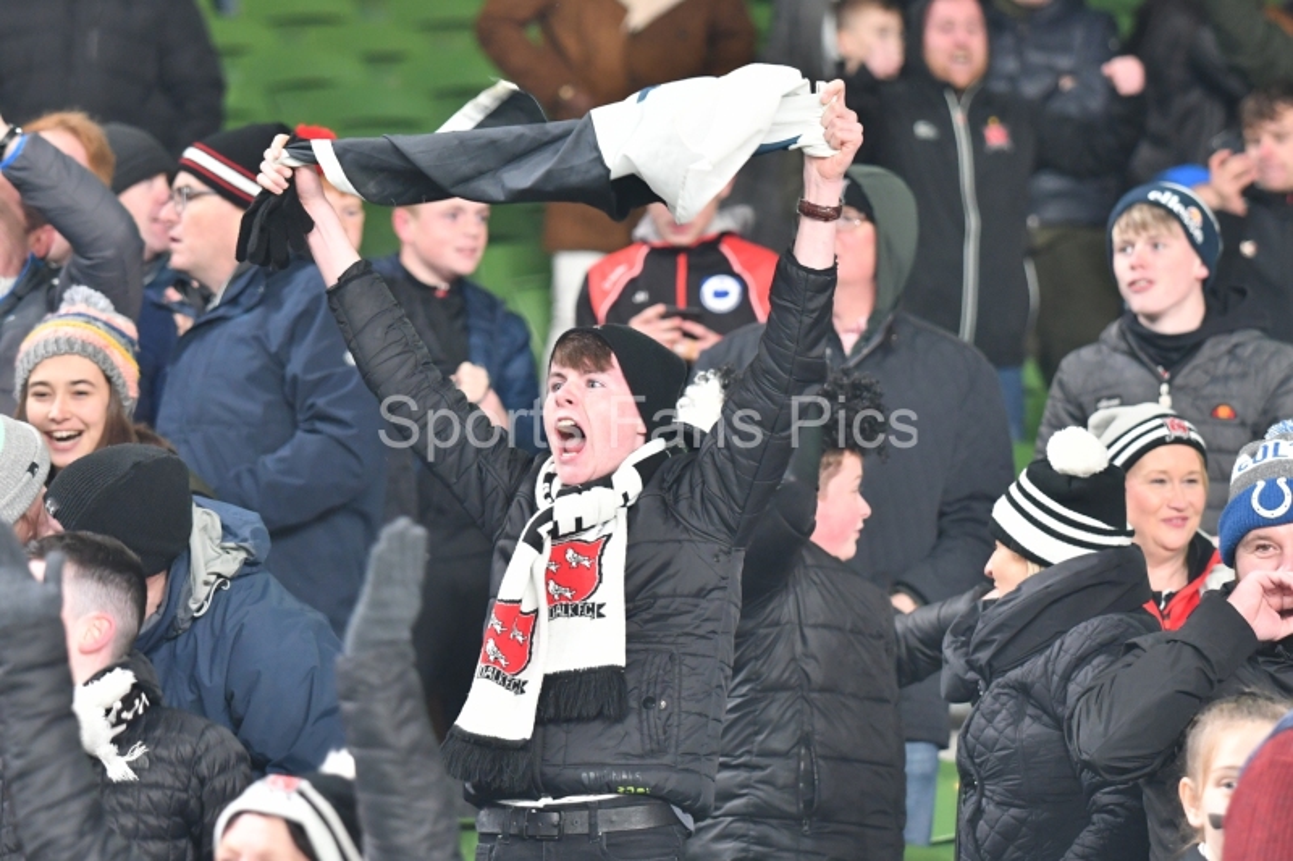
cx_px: 646
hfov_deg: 8.4
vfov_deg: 5.6
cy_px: 430
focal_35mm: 244
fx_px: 8761
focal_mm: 122
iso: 1400
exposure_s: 1/250
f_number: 2.8
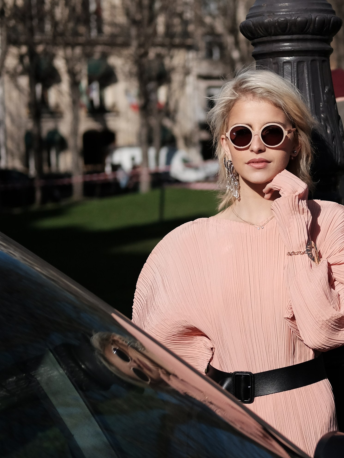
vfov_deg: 18.7
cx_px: 289
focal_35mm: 105
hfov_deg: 14.0
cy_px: 242
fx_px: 1391
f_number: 2
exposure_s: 1/32000
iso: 800
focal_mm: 35
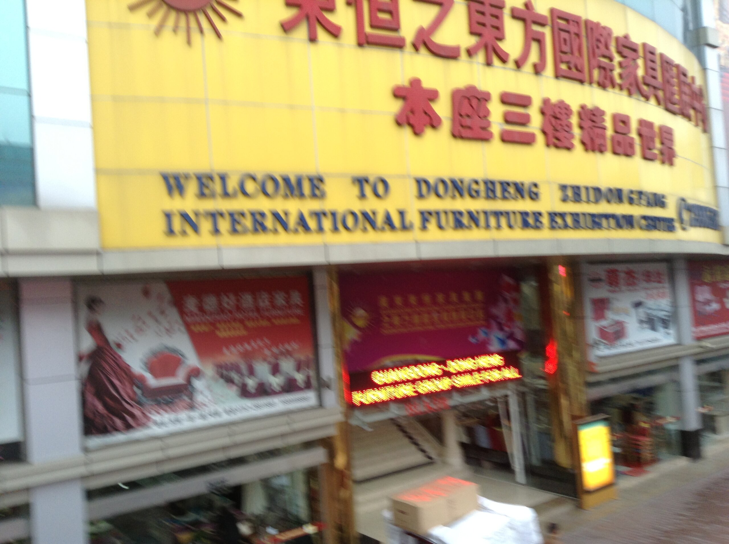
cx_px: 364
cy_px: 272
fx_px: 694
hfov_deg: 55.4
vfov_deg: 42.8
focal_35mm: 33
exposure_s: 1/30
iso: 32
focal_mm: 3.3
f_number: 2.4
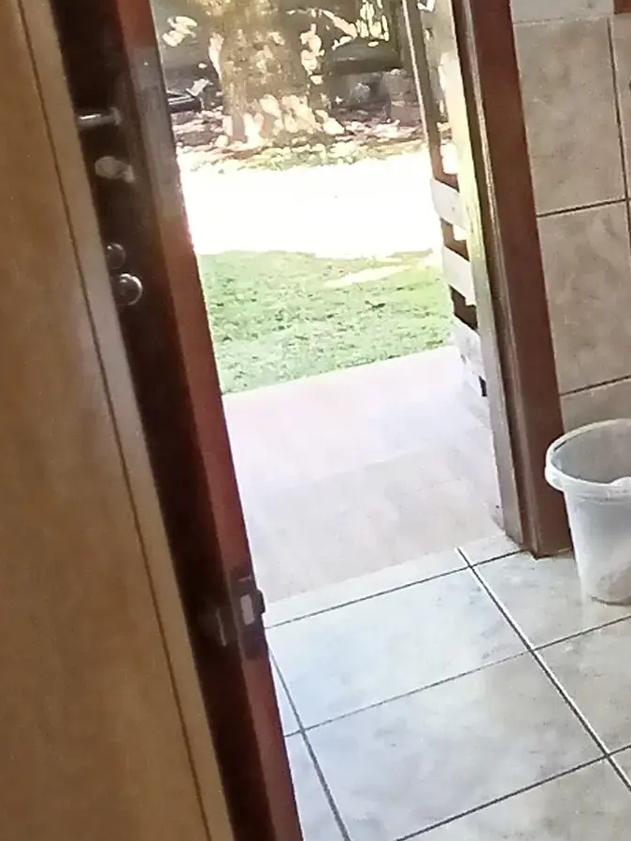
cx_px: 1048
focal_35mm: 58
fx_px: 1410
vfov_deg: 32.4
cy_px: 175
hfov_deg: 20.2
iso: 400
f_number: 2.2
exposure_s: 1/60
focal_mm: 1.65
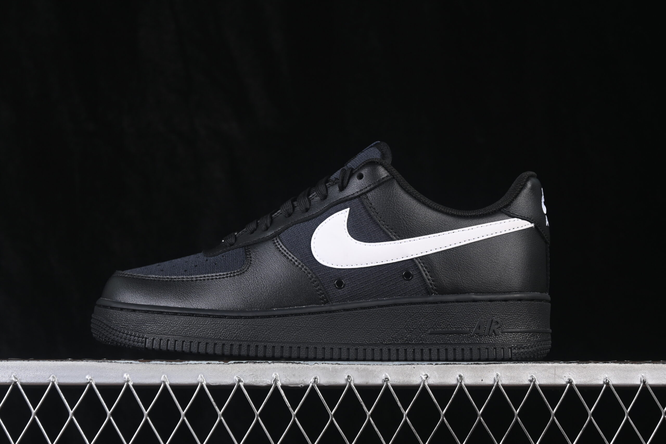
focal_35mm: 75
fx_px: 1387
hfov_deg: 27.0
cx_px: 333
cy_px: 222
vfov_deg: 18.2
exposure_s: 1/60
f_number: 6.3
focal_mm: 50
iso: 160
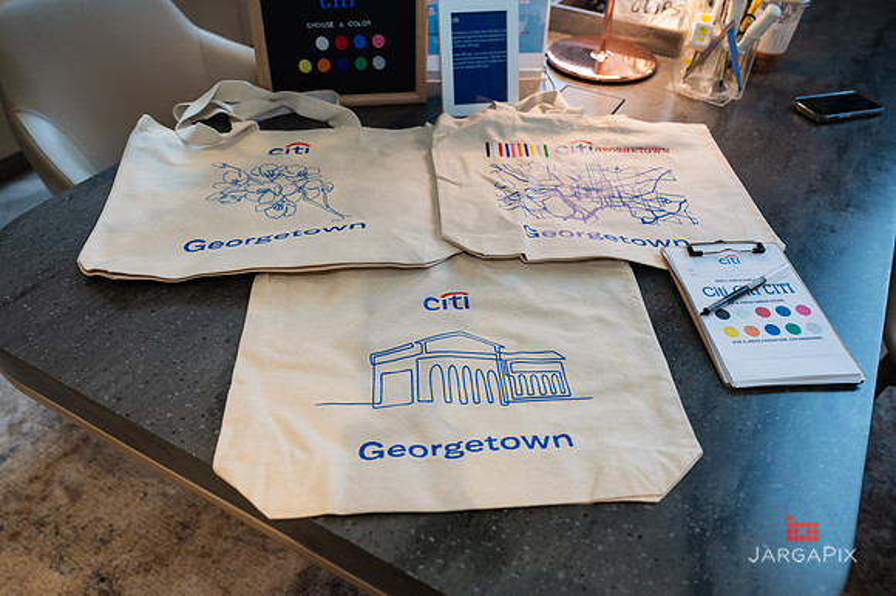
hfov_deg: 63.2
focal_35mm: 29
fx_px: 728
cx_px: 452
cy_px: 301
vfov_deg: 44.5
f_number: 3.2
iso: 400
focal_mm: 27
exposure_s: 1/160
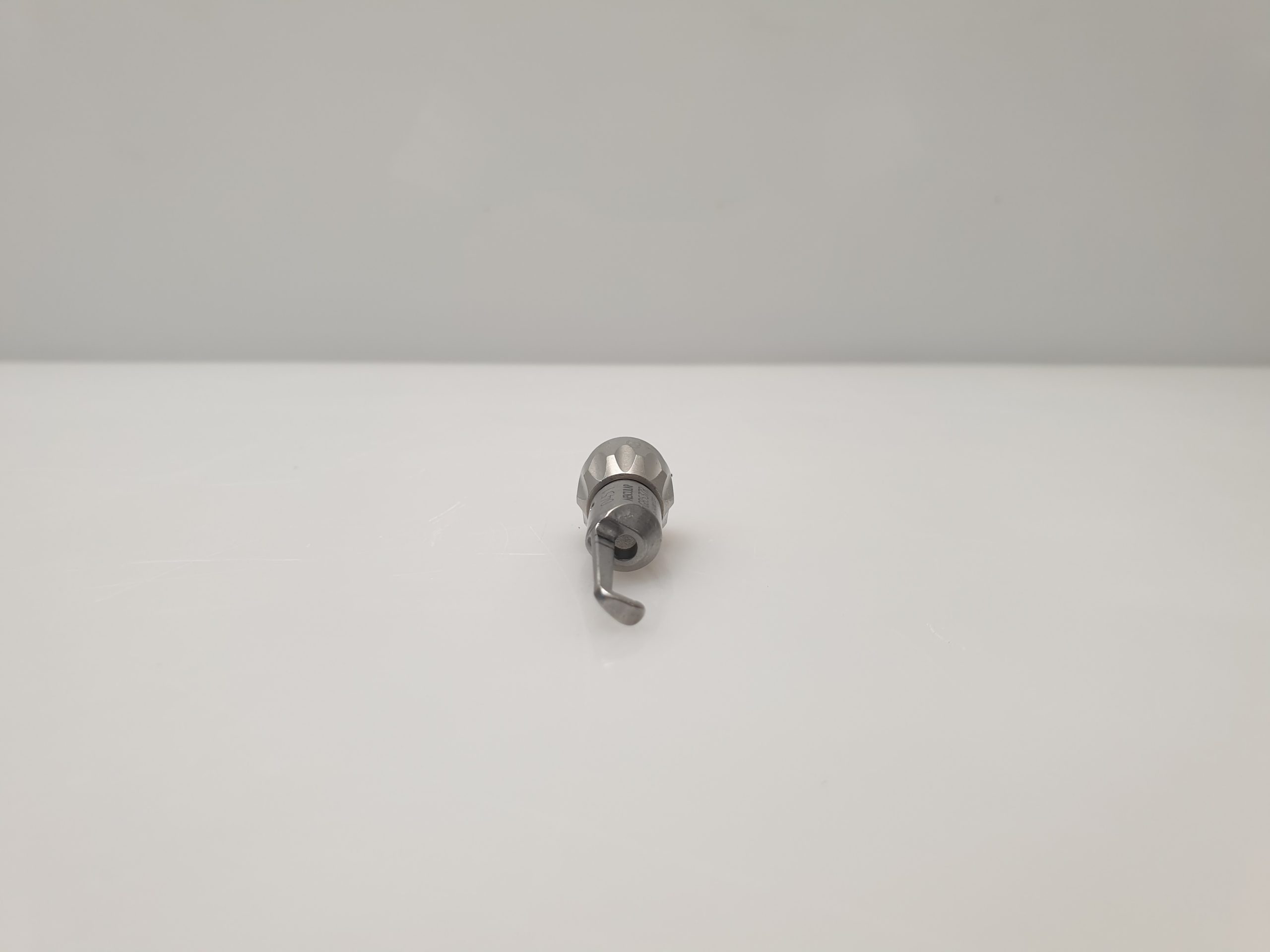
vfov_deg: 53.1
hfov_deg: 67.3
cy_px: 476
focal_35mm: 26
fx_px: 954
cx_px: 635
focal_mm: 4.3
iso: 64
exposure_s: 1/50
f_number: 2.4
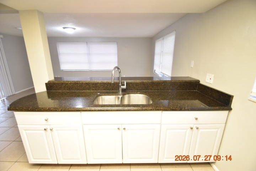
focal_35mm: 15
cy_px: 86
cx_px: 128
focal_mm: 10
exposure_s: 1/30
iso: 800
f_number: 3.5
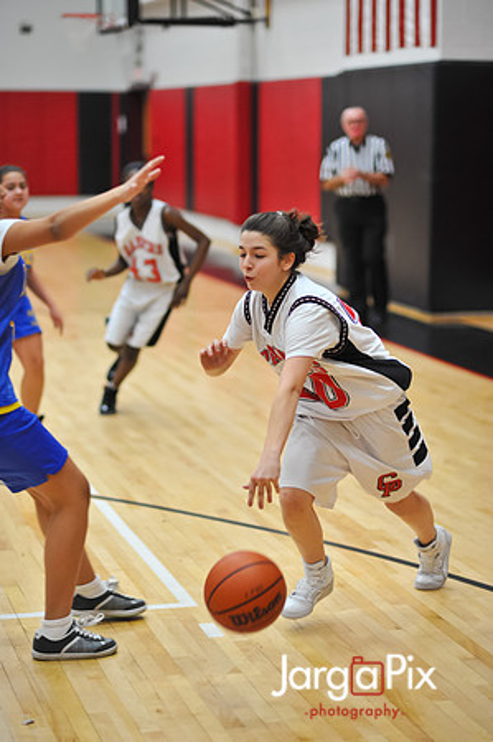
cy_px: 371
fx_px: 1750
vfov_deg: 23.9
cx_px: 246
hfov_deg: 16.0
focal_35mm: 85
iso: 1400
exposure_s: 1/500
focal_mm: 85
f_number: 2
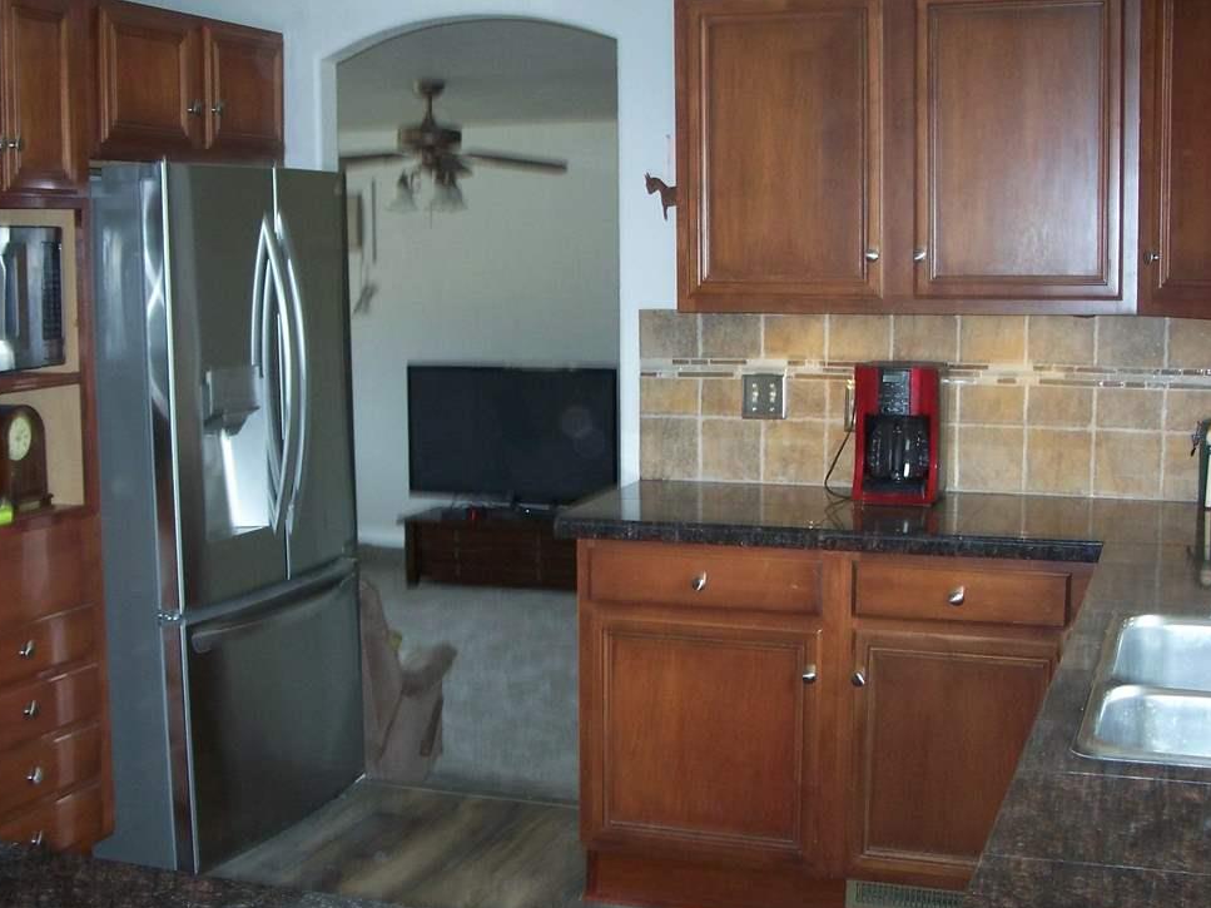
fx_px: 1714
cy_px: 500
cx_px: 542
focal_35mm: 49
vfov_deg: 29.7
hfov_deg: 38.9
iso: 200
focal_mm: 7.8
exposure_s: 1/60
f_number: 2.8
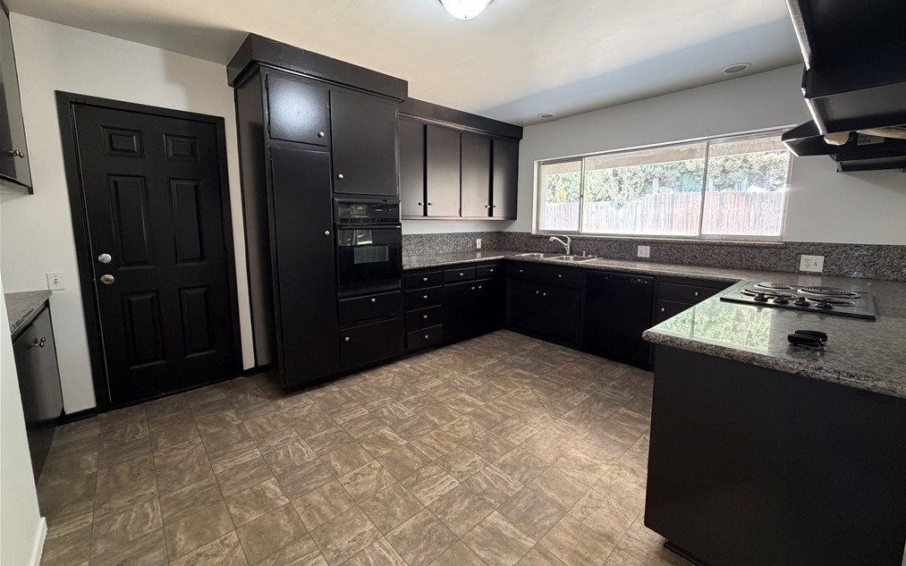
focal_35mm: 15
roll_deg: -0.2
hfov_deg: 101.5
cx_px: 457
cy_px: 266
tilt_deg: -6.3
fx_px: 370
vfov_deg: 74.7
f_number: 2.2
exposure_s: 1/60
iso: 250
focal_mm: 2.22
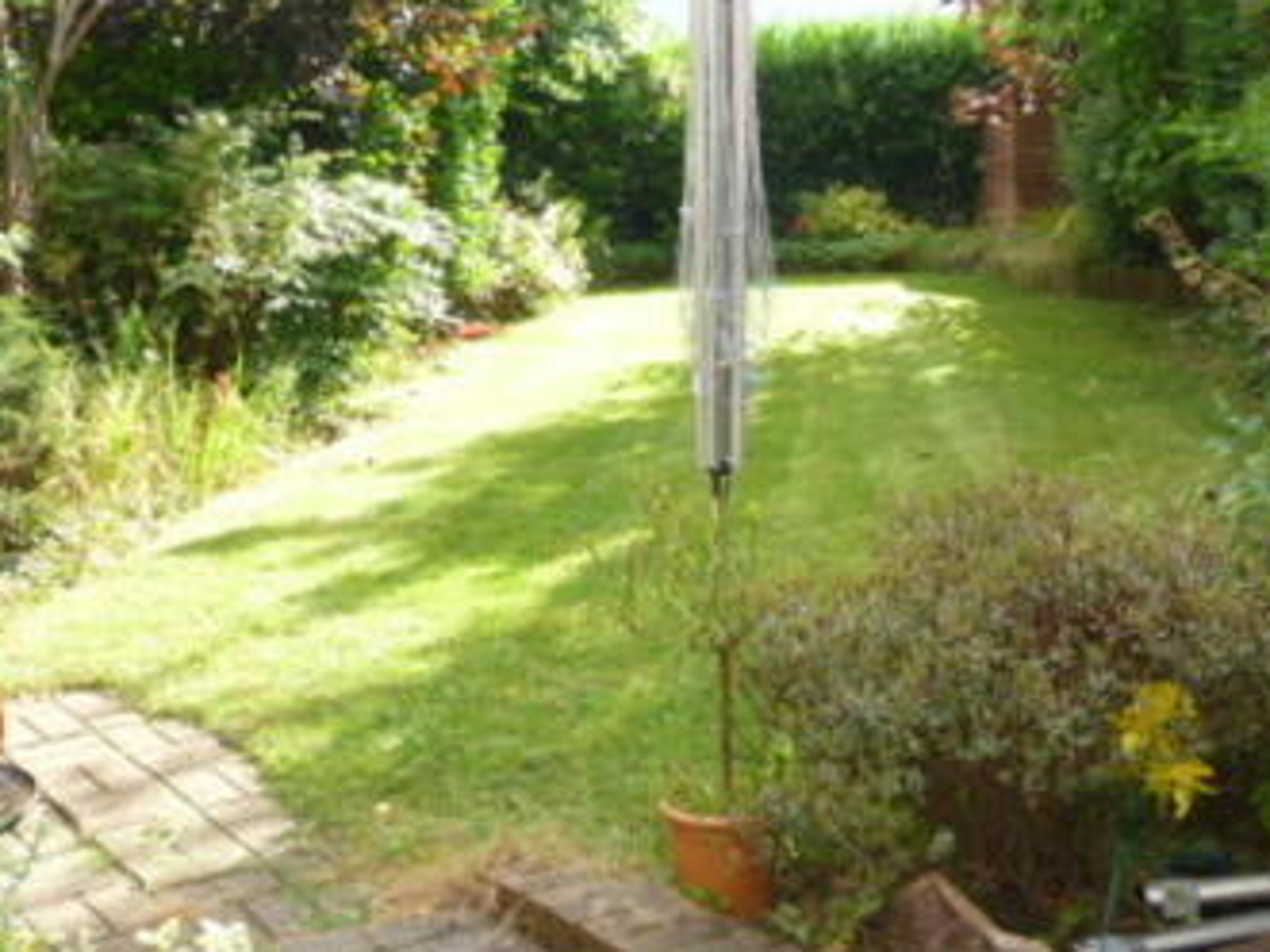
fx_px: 1614
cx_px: 539
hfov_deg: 42.8
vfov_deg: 32.8
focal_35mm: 44
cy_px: 524
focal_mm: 4.5
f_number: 4
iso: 100
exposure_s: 1/100
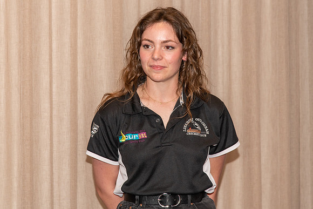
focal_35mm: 151
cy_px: 81
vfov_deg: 9.1
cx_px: 154
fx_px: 1317
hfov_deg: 13.6
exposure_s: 1/60
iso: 800
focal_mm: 120
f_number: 5.6
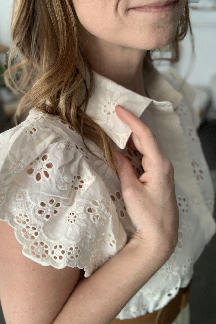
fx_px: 306
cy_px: 159
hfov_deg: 38.9
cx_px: 100
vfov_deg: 55.8
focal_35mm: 34
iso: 250
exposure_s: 1/47
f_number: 2.2
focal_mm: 2.87
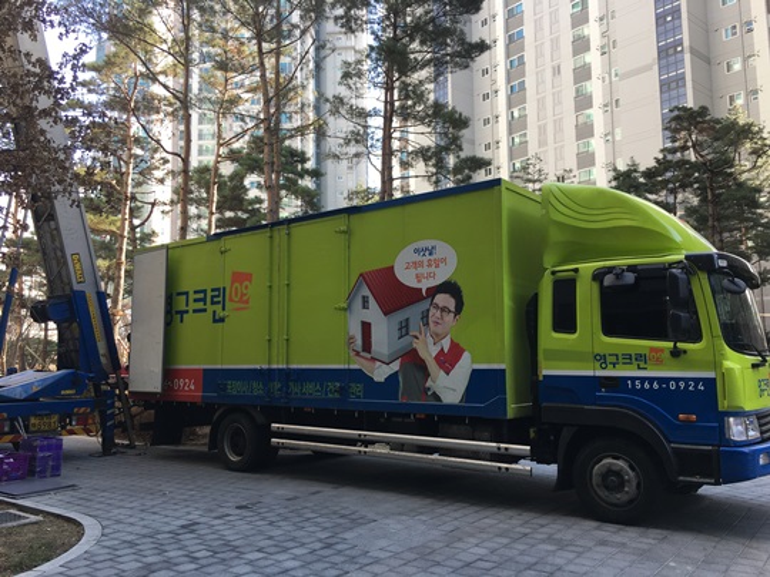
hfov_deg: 61.7
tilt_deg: +6.1
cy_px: 288
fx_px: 645
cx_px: 385
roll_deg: +1.4
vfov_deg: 48.2
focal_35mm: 29
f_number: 2.2
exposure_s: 1/180
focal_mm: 4.15
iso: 25
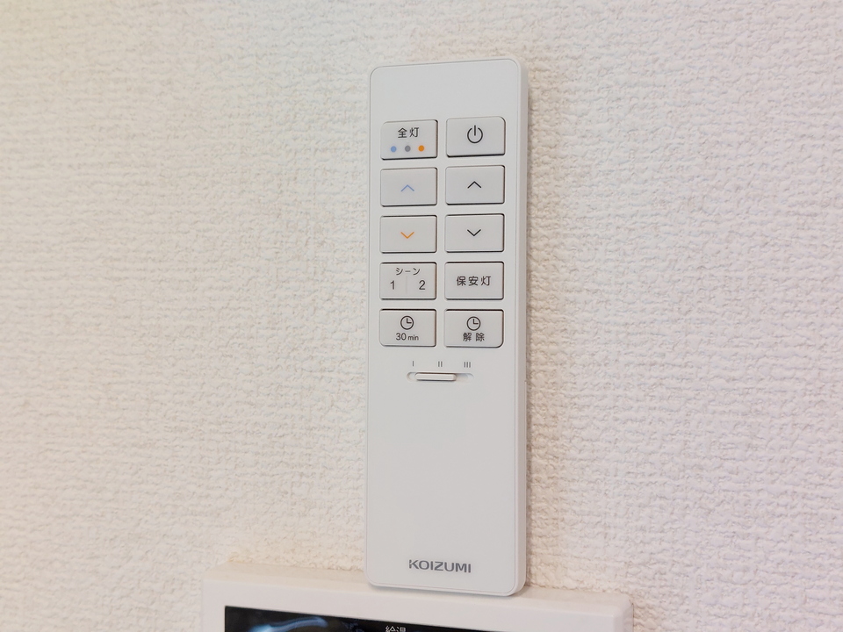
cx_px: 422
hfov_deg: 71.6
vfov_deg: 56.8
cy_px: 316
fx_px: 584
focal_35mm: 24
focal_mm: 5.23
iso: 80
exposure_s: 1/60
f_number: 1.8
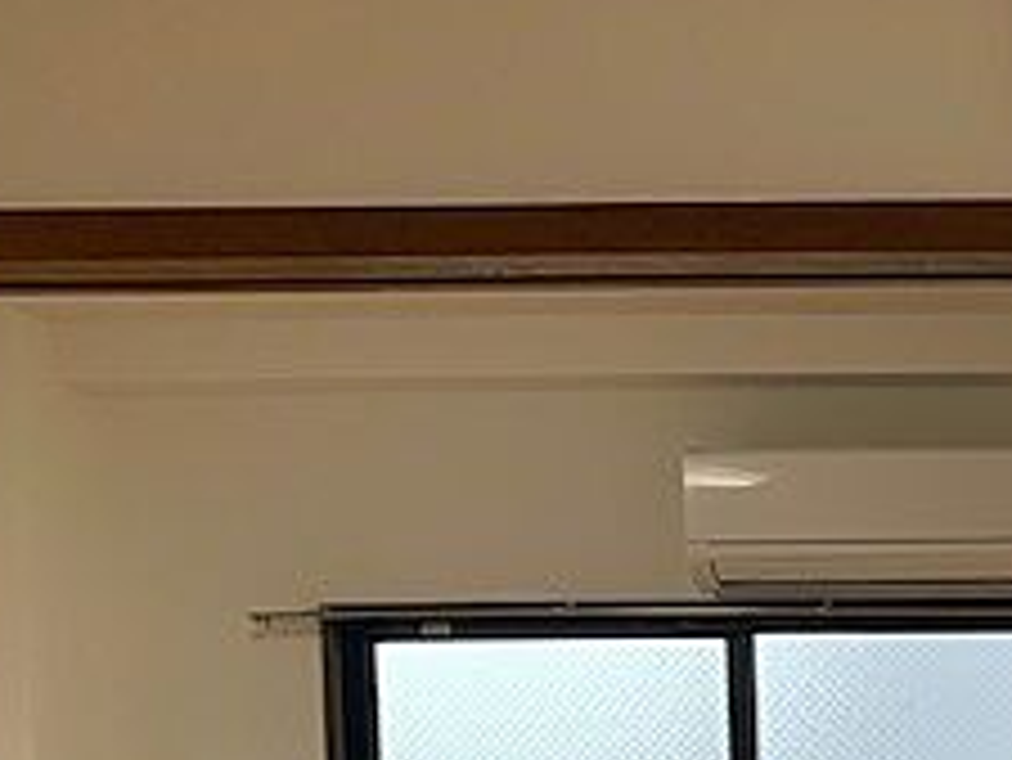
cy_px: 895
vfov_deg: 18.9
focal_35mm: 74
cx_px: 1228
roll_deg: +0.6
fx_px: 2165
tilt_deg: -2.2
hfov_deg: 23.9
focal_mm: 4.25
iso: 50
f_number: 1.8
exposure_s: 1/121
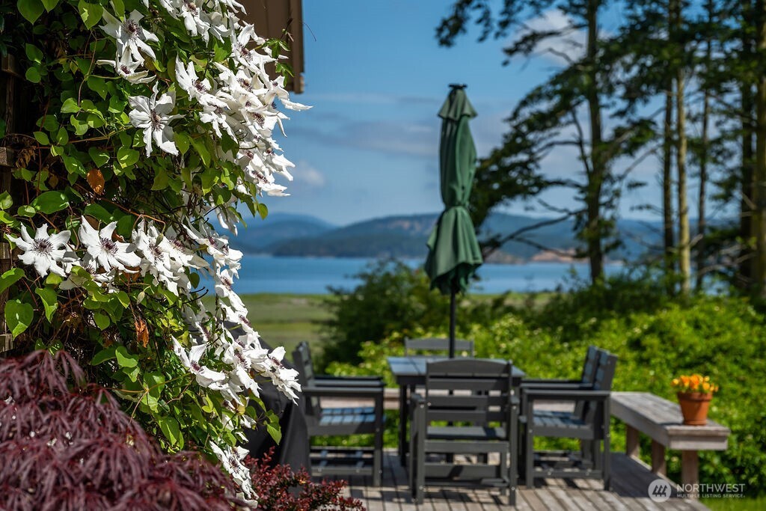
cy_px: 256
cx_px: 383
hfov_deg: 25.1
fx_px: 1724
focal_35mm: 81
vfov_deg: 16.9
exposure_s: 1/2000
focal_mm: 81
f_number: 5.6
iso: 100
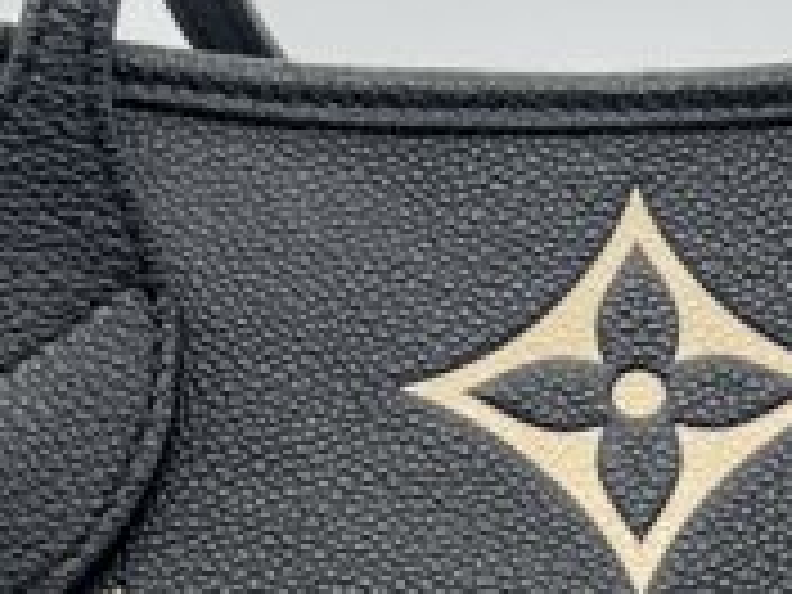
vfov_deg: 9.5
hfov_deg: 13.0
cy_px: 981
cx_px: 711
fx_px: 3455
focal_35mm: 151
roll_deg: +0.0
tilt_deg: -2.1
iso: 32
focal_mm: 5.7
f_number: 1.5
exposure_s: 1/106
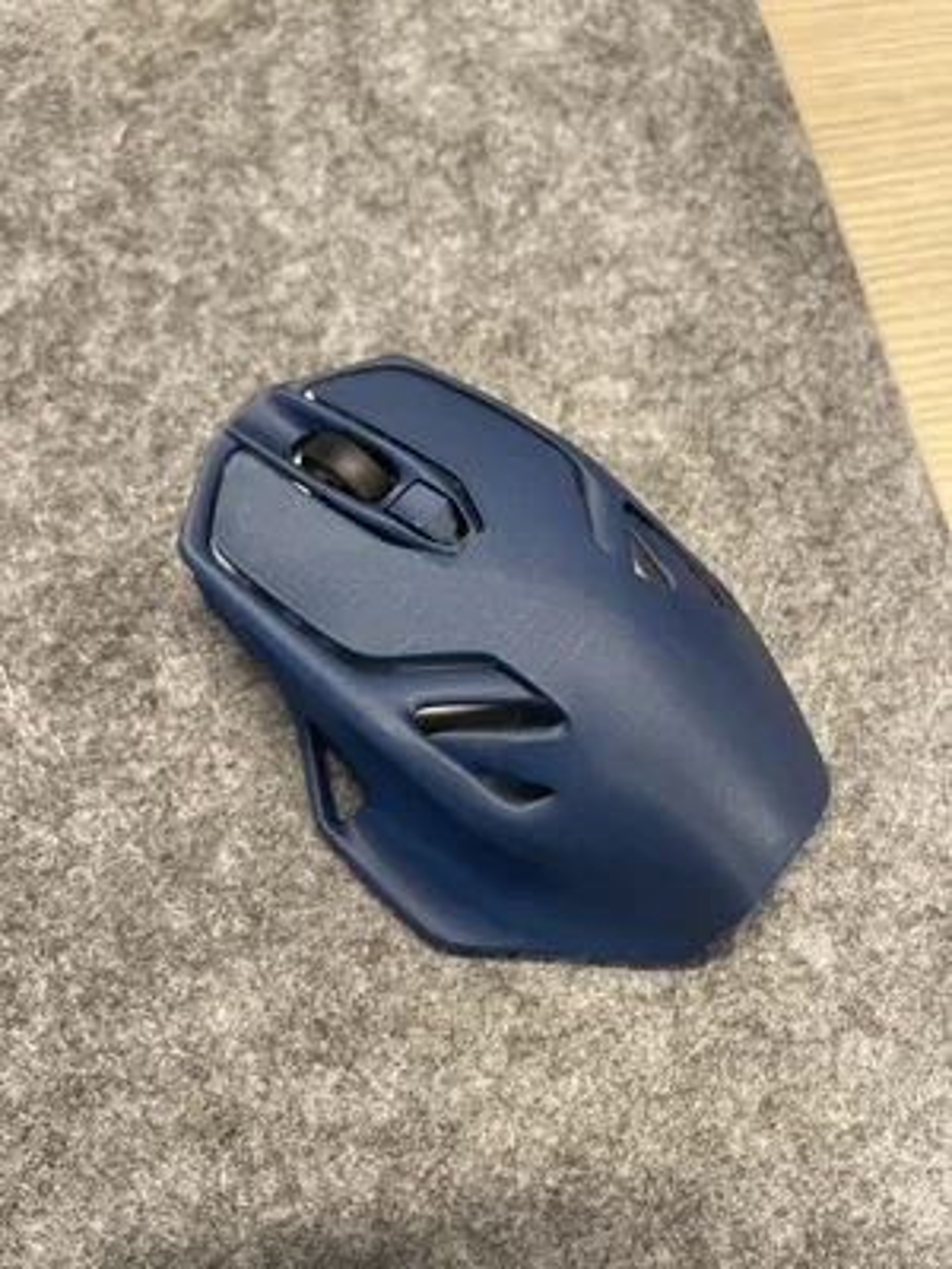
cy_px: 634
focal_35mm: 25
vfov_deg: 69.4
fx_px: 917
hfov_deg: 54.9
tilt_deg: -73.7
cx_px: 476
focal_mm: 5.1
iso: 100
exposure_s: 1/50
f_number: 1.6
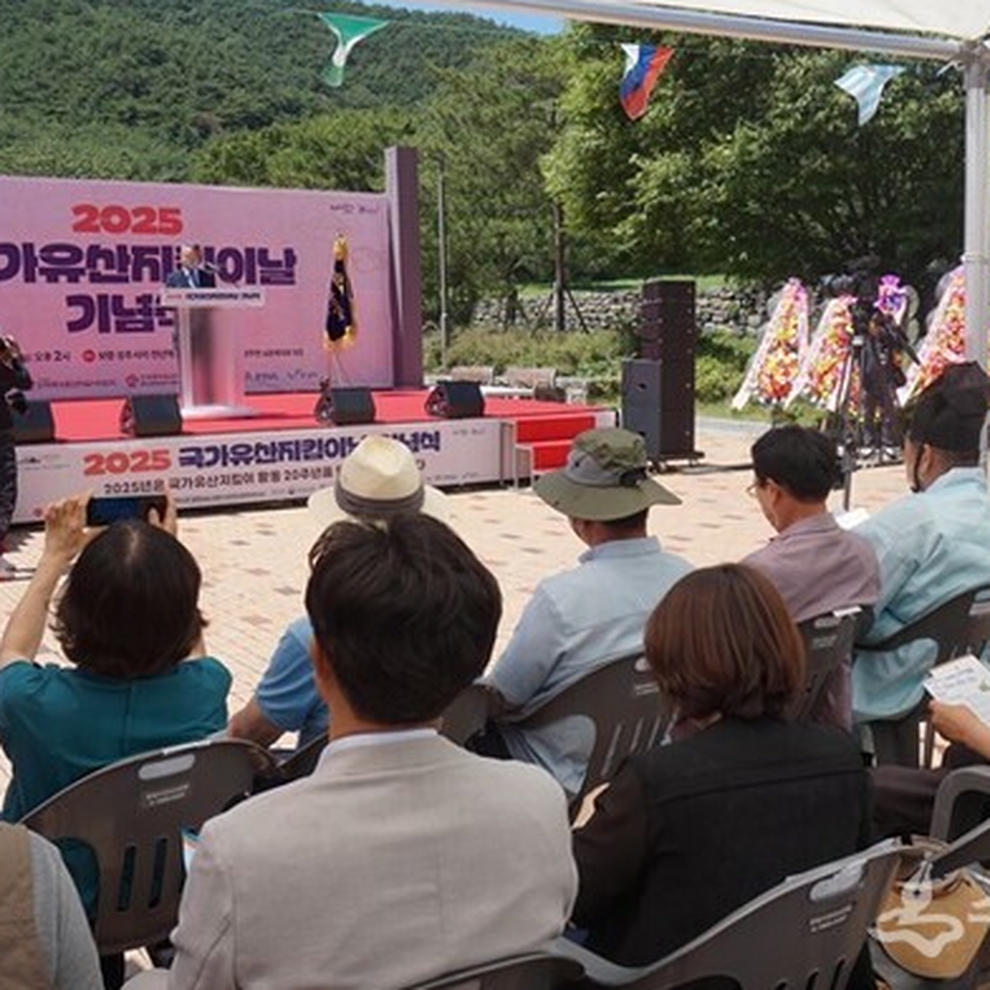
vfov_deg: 42.8
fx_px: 1262
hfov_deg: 42.8
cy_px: 492
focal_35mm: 39
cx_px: 525
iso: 100
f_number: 7.1
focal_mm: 20
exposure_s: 1/250
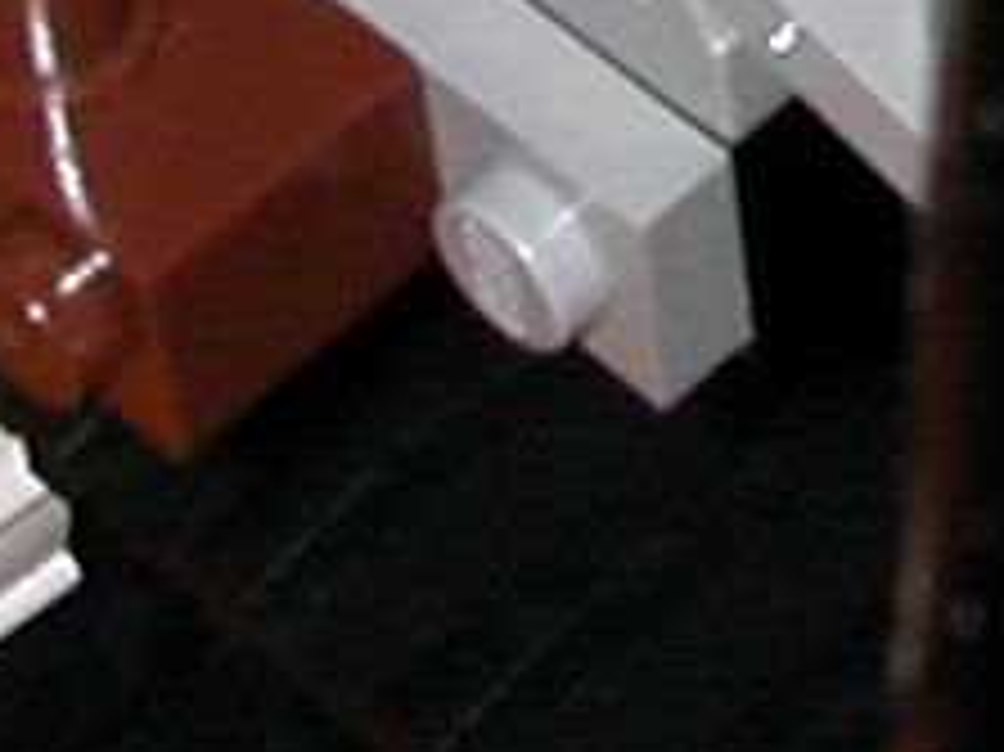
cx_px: 1778
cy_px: -410
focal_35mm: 266
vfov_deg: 5.5
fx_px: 7711
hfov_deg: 7.3
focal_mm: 5.6
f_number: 4.5
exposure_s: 1/59.9
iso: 100
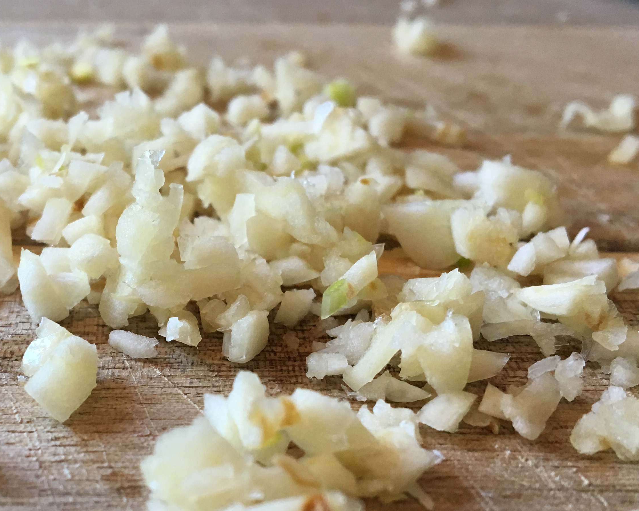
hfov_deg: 36.2
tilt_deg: -33.7
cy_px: 363
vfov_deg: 29.4
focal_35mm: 51
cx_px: 198
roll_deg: +0.1
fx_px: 964
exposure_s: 1/30
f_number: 2.2
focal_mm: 4.15
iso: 40
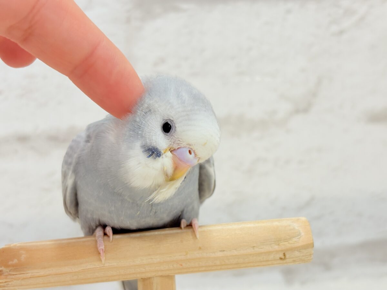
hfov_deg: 36.8
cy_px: 145
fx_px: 581
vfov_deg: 28.0
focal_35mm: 52
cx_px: 194
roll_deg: +4.0
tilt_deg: -5.1
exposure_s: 1/100
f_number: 1.6
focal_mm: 5.96
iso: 64
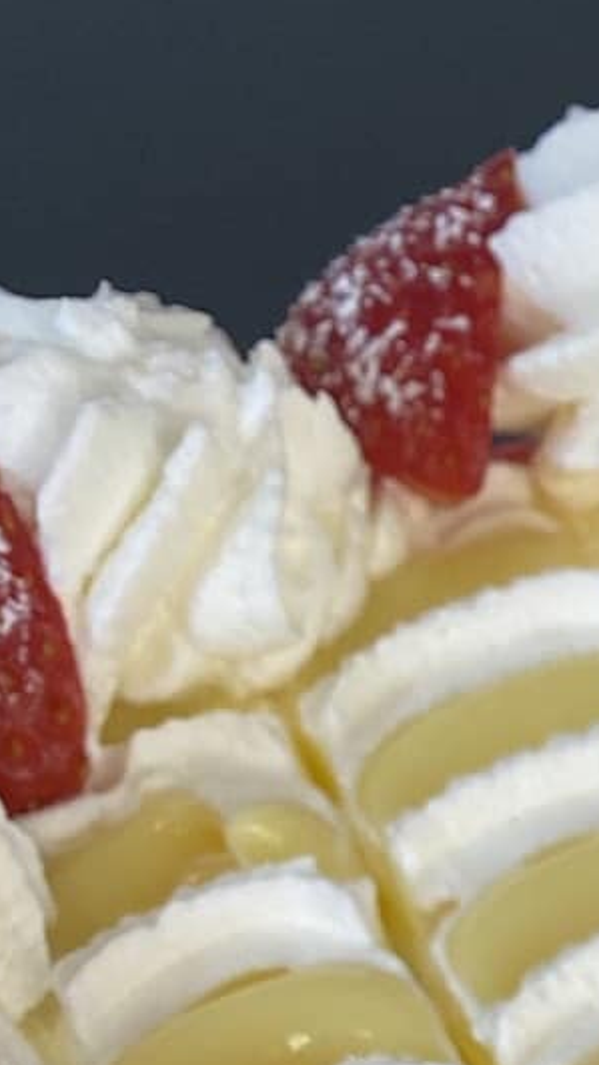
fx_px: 3080
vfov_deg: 16.7
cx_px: 1454
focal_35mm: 109
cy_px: 1846
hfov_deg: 9.8
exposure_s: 1/100
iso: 64
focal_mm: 4.25
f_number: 1.8
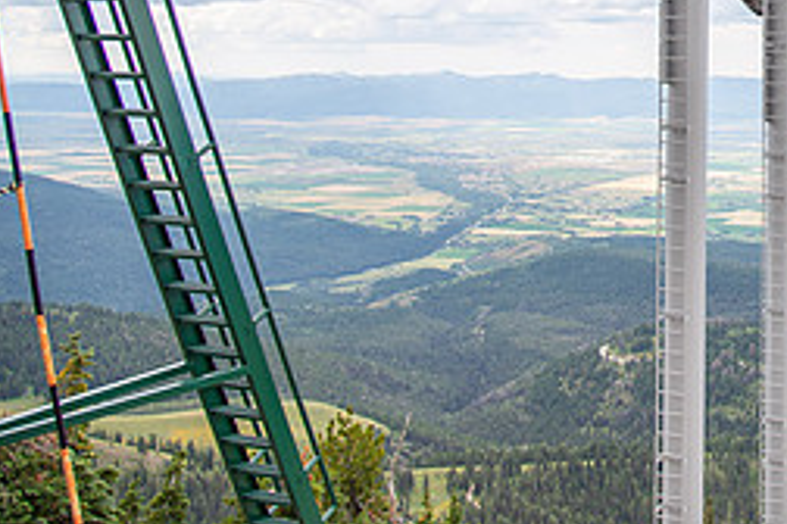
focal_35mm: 57
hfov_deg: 31.8
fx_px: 1246
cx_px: 821
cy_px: -8
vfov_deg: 22.8
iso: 100
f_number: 4
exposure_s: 1/640
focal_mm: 24
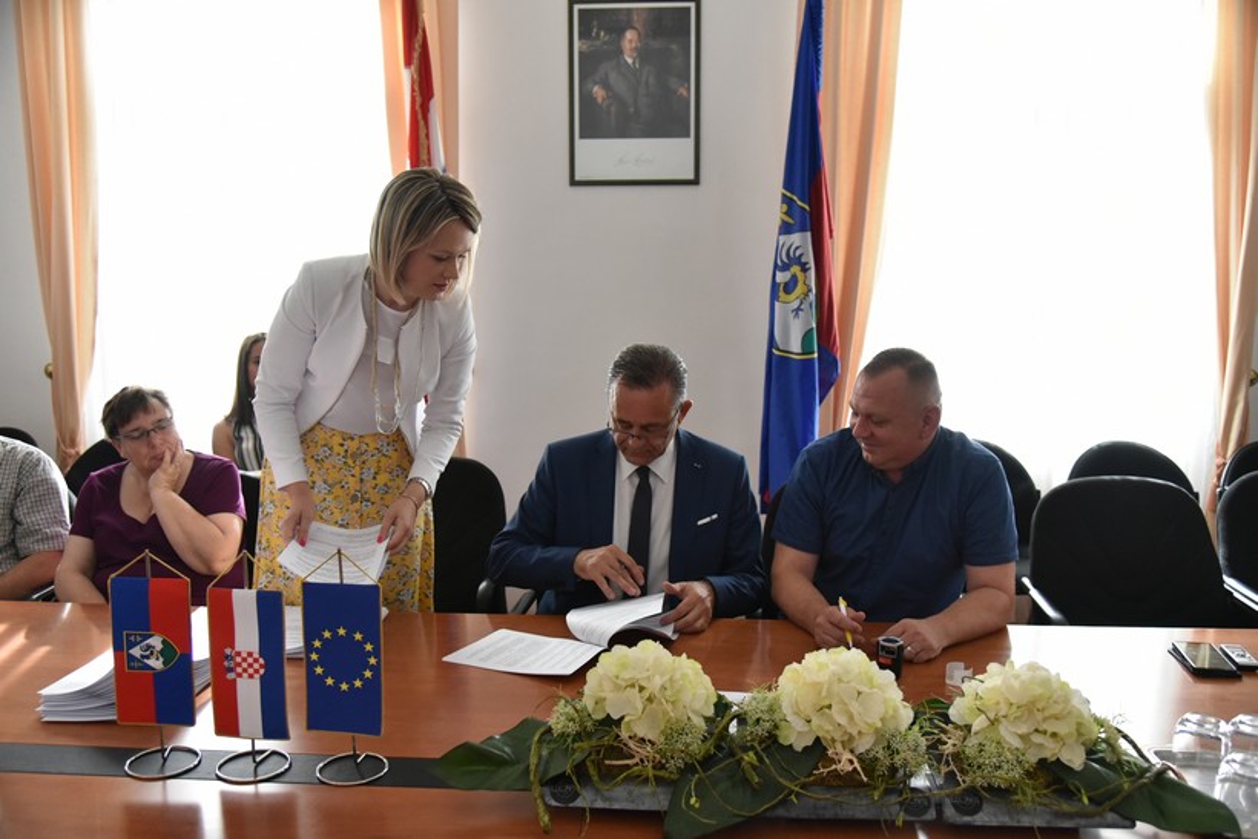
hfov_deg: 60.3
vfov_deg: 42.3
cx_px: 629
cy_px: 420
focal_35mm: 31
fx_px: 1083
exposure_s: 1/1600
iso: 5000
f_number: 4
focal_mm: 31
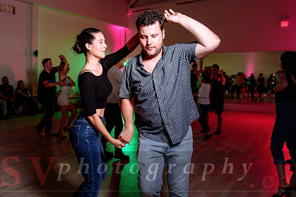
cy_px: 84
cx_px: 126
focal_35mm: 31
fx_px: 255
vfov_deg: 42.2
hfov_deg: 59.9
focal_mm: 27
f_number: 2.8
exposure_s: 1/100
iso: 800
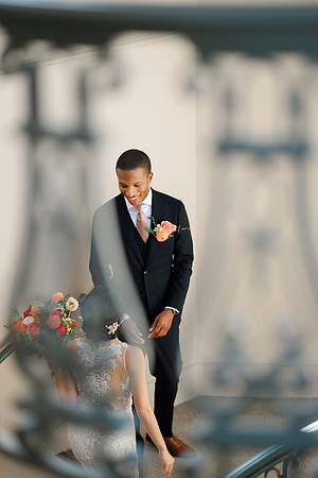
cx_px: 159
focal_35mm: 105
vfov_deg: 19.5
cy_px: 239
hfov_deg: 13.0
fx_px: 1391
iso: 64
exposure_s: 1/400
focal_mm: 105
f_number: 1.8
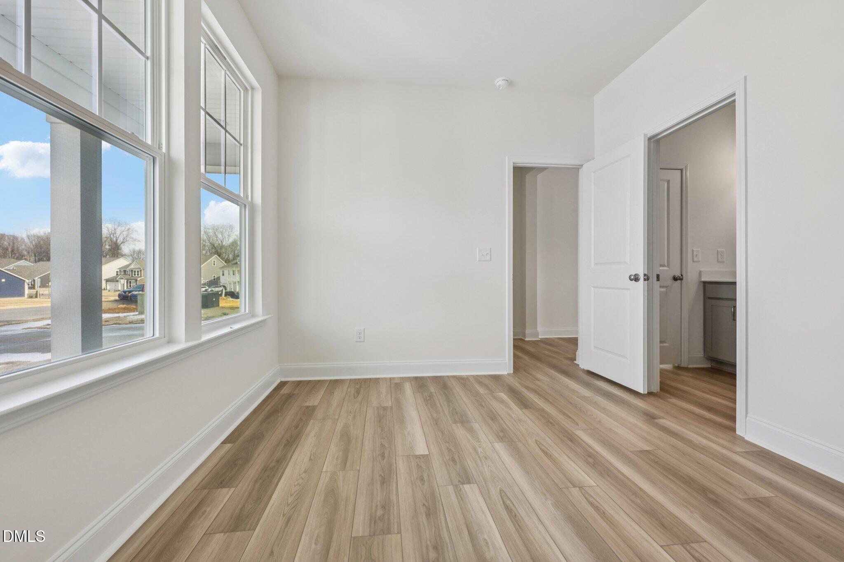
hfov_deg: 104.3
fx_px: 328
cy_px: 281
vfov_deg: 81.2
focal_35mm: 14
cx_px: 422
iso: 100
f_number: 8
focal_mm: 14
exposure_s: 1/50
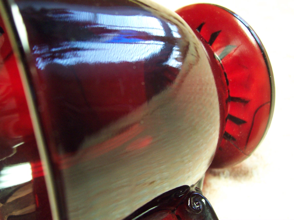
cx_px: 147
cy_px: 110
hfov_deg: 50.1
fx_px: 314
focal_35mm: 37
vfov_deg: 38.7
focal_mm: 5.6
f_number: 2.8
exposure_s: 1/20
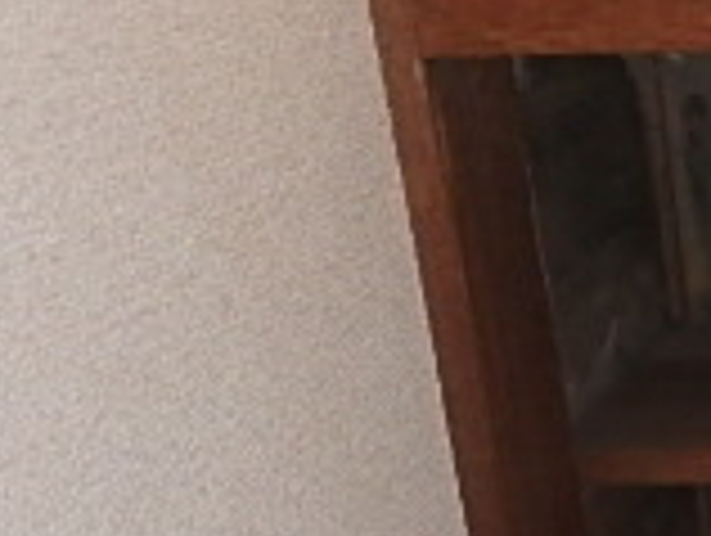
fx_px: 1749
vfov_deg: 16.7
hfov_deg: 18.9
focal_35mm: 85
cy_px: 635
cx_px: 1197
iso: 400
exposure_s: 1/30
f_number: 3.5
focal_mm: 3.7
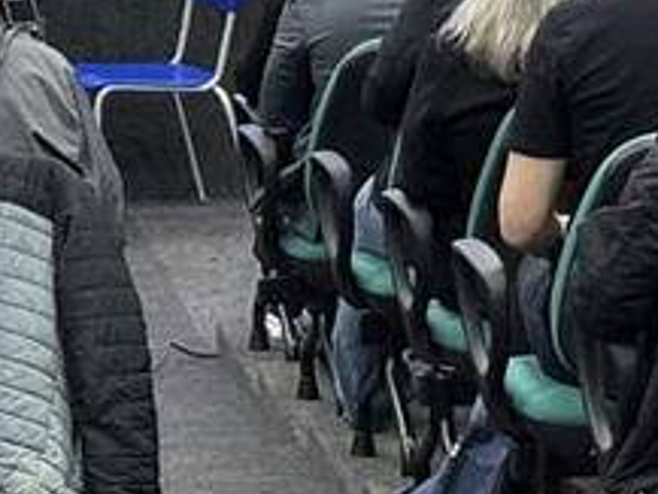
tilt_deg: -8.0
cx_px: 139
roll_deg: +0.6
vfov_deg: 5.2
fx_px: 5458
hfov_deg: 6.9
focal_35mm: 287
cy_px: 70
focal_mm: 5.96
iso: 200
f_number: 1.6
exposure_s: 1/40
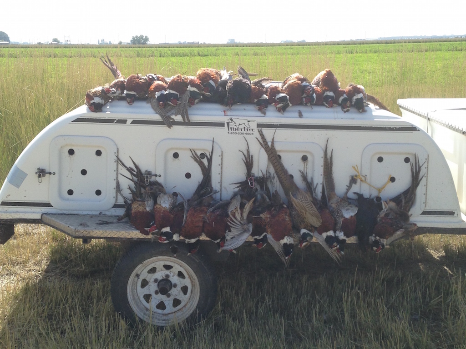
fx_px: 444
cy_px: 174
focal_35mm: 33
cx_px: 233
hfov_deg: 55.4
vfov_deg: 42.9
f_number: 2.4
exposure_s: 1/1004
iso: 50
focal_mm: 4.12
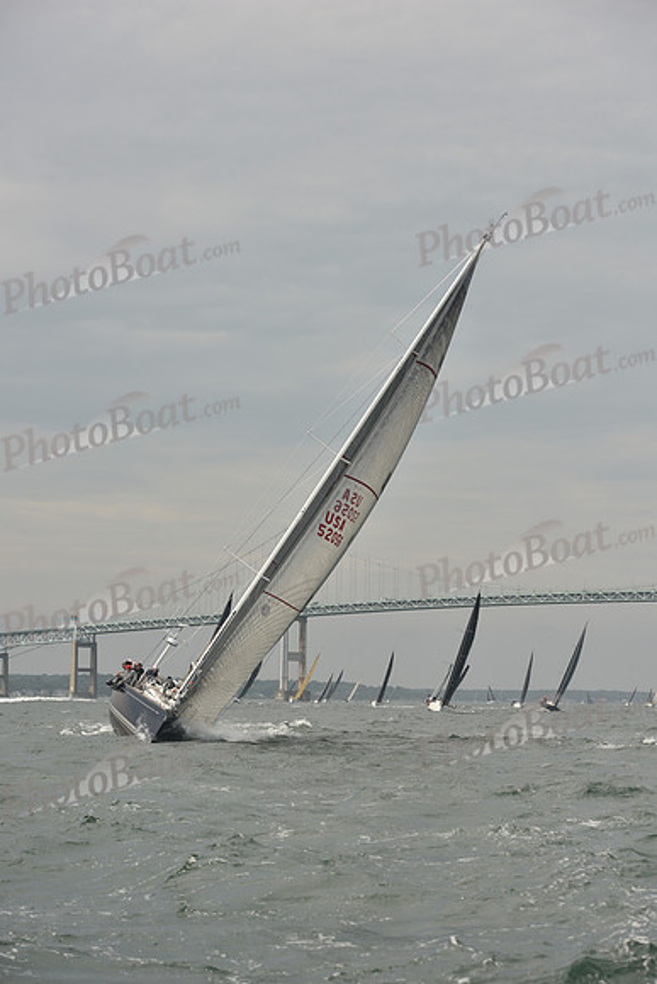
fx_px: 1915
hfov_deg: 19.5
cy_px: 492
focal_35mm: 70
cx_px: 328
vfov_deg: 28.8
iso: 250
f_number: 6.3
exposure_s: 1/640
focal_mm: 70
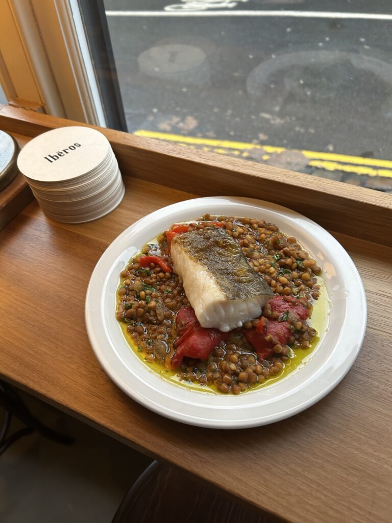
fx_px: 393
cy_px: 262
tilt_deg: -49.3
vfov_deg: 67.3
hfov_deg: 53.1
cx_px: 196
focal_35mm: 26
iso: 125
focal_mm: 5.7
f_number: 1.5
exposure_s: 1/93
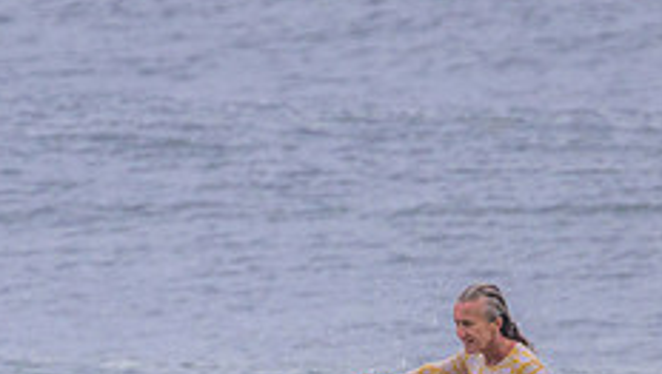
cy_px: 510
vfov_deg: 0.6
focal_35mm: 2094
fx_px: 36791
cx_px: 311
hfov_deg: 1.0
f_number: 11
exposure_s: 1/2000
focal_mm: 800
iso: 1400
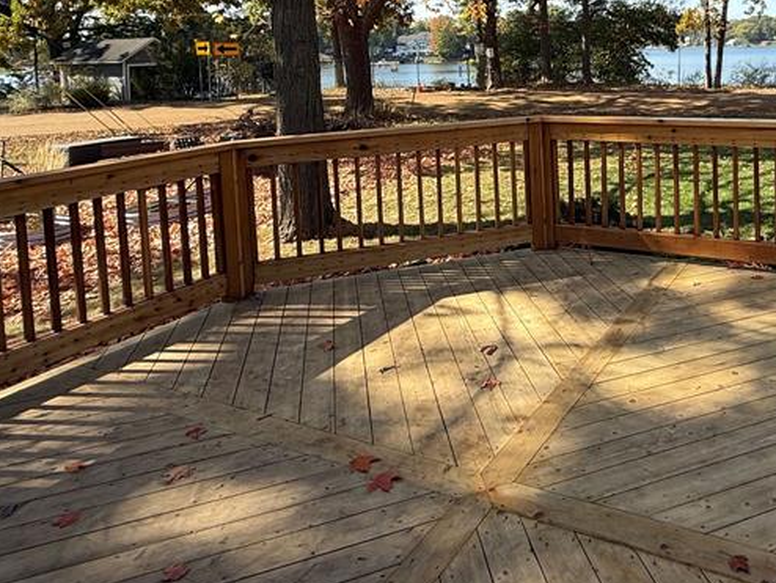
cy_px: 64
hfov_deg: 57.8
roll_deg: +1.7
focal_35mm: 29
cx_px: 600
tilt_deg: -1.9
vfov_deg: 44.2
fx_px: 650
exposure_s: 1/569
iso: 50
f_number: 2.2
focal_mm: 2.22
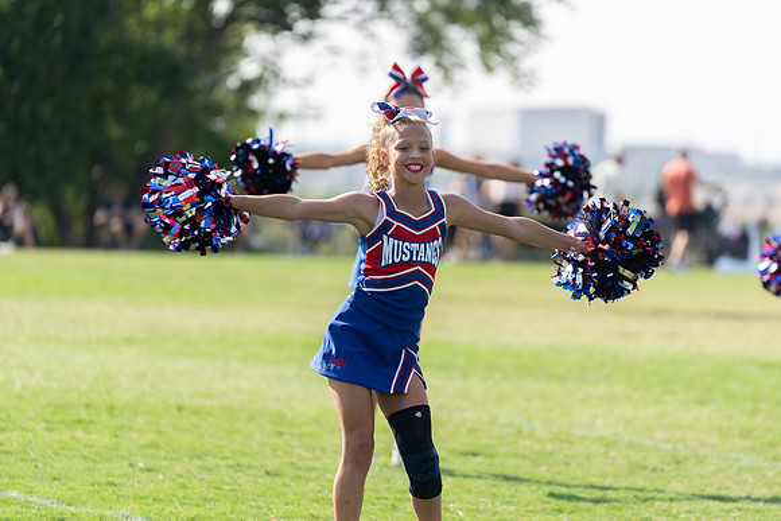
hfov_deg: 10.3
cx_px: 390
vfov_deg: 6.9
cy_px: 260
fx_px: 4340
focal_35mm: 200
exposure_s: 1/1000
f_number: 3.5
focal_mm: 200
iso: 100
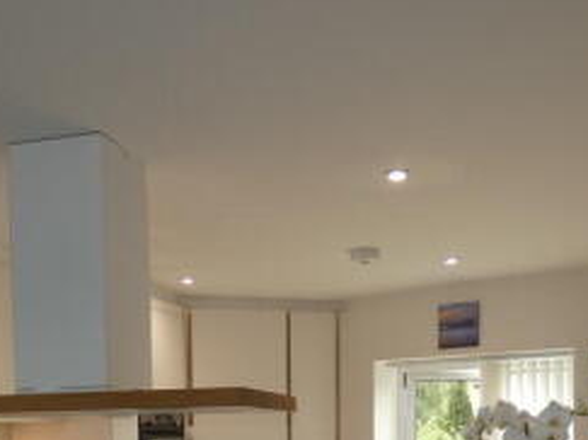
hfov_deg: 39.7
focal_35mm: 48
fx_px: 815
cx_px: 282
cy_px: 499
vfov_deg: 27.4
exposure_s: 1/80
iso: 80
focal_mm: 3.6
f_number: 2.8
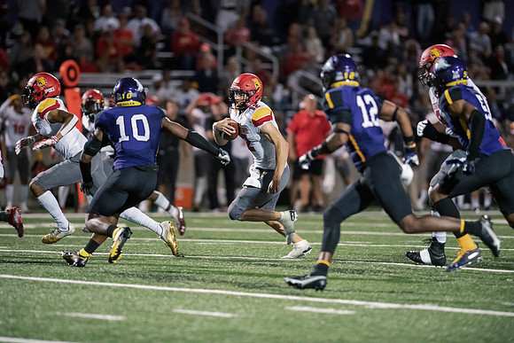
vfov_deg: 4.6
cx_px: 257
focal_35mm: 300
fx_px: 4284
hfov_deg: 6.9
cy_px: 172
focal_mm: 300
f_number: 2.8
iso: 6400
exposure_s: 1/640
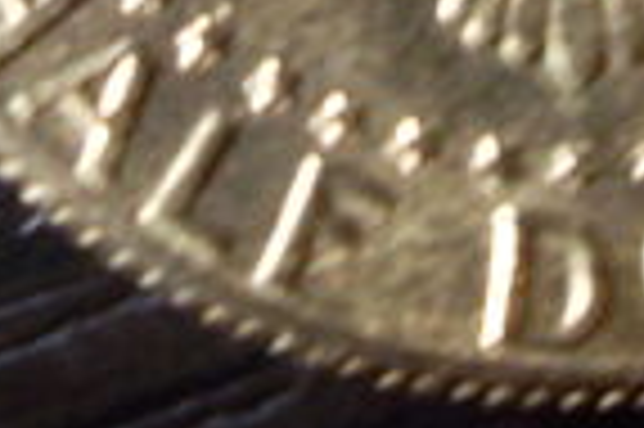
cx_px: 522
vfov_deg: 10.5
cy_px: -455
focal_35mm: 118
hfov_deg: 17.2
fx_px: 2108
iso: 200
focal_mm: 4.9
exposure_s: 1/20
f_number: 3.5
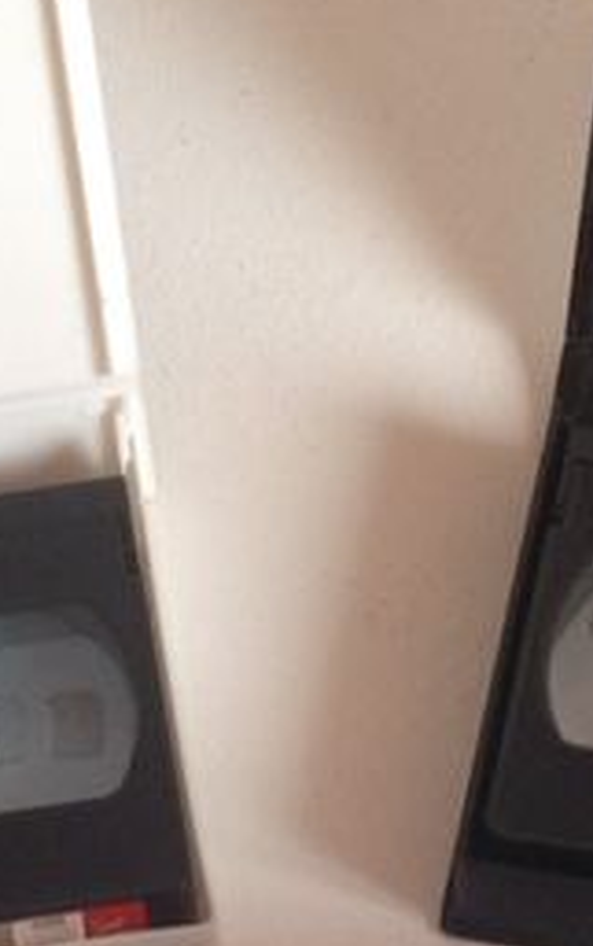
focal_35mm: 144
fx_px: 3717
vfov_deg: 14.2
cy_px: 996
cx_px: 343
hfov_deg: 9.1
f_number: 2.4
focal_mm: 4.28
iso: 64
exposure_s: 1/15
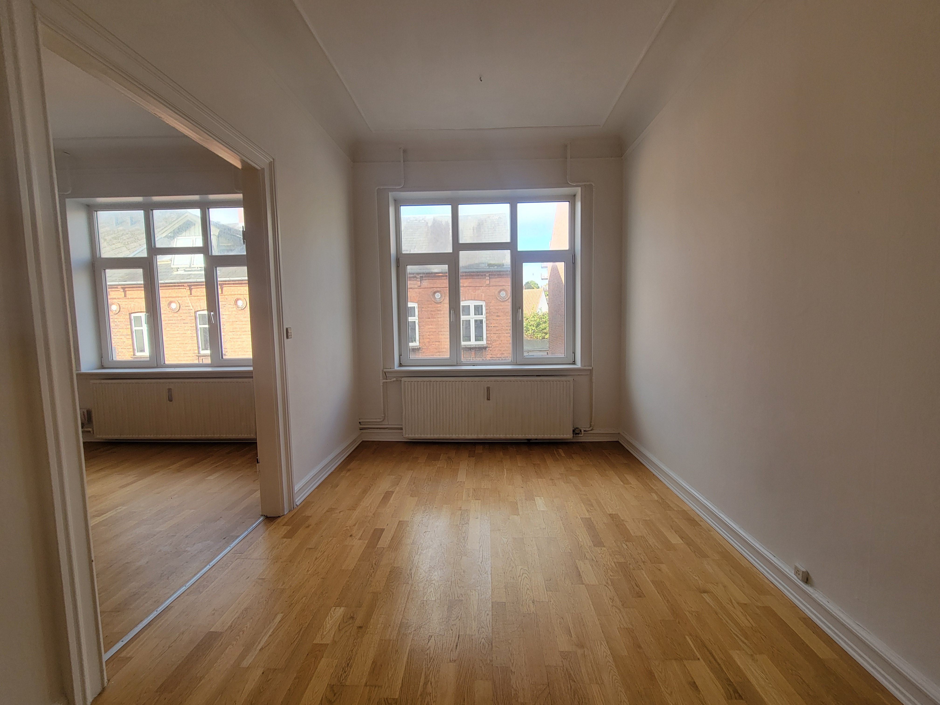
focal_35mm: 13
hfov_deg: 106.2
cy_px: 352
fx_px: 353
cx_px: 470
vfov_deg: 89.9
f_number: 2.2
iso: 50
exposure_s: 1/125
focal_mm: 2.2
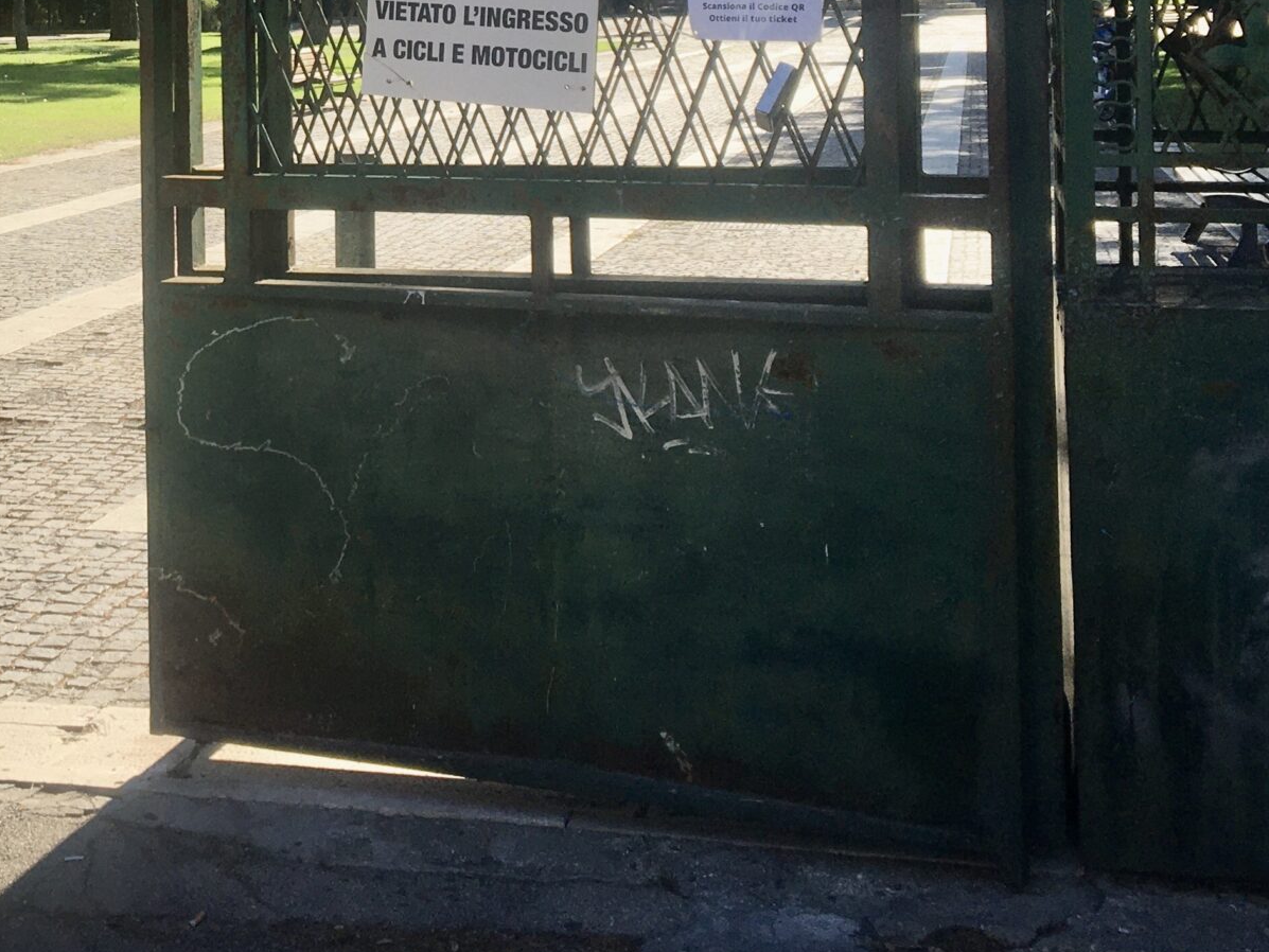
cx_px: 166
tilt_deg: -0.4
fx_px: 2273
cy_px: -3
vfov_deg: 22.7
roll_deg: +0.8
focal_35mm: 62
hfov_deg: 30.1
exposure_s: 1/884
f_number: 2.2
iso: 25
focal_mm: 4.15
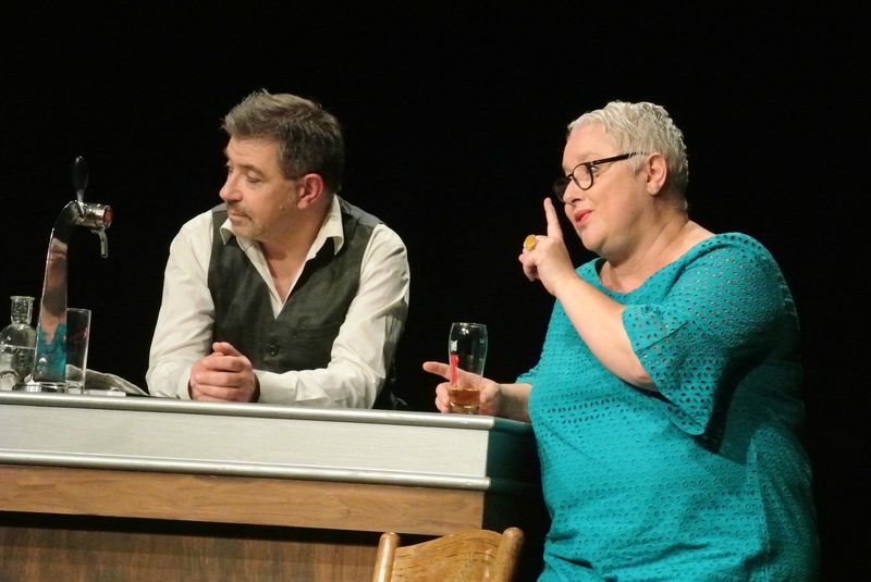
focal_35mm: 216
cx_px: 436
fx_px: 5231
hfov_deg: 9.5
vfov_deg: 6.4
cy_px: 291
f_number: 8
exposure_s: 1/80
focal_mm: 80.1
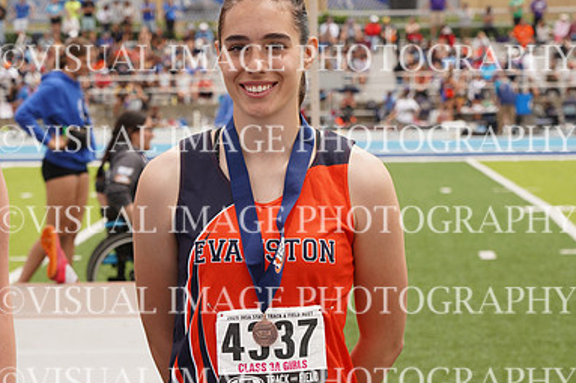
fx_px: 2543
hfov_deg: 12.9
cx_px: 286
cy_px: 260
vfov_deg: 8.6
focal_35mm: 159
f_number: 8
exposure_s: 1/200
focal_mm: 105
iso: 100
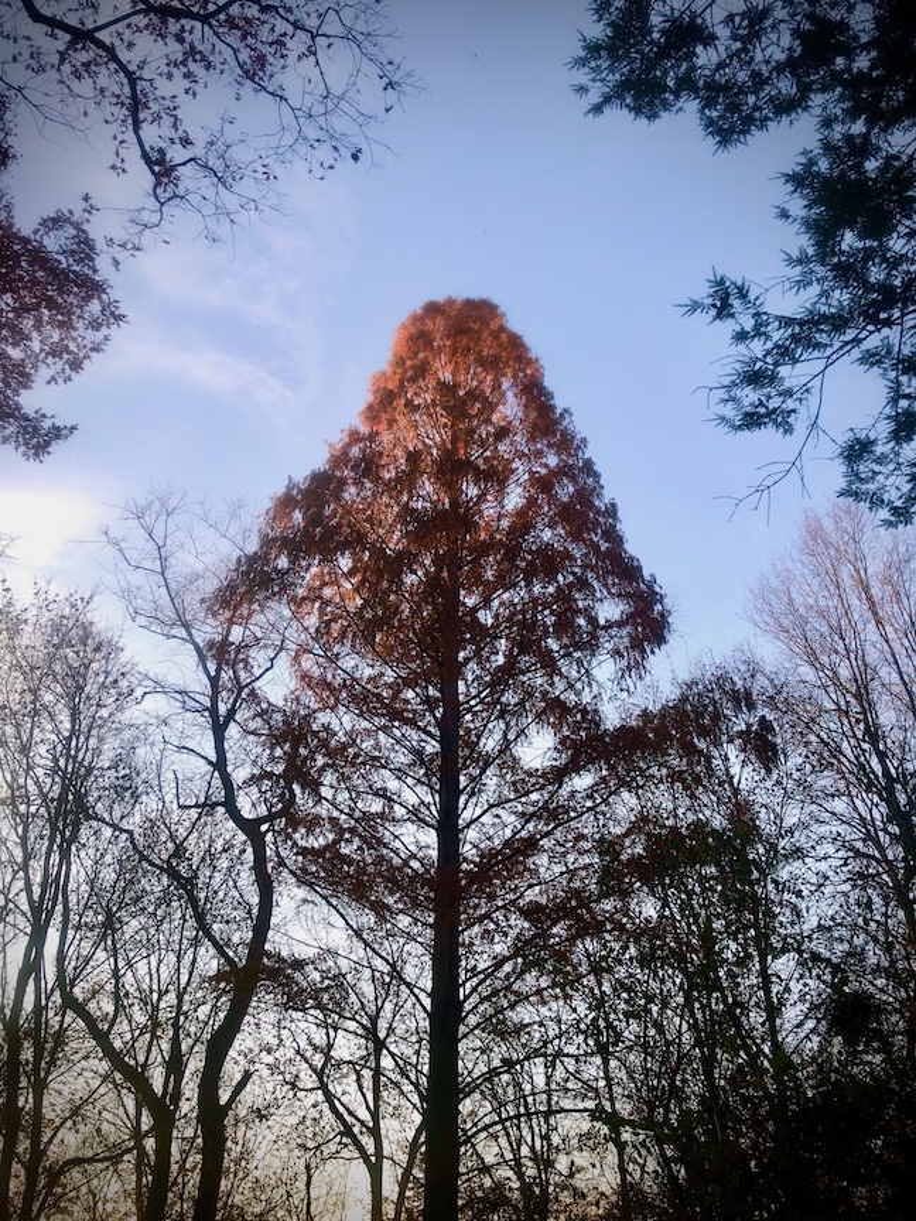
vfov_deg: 63.4
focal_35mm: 28
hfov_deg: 49.7
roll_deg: +0.9
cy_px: 610
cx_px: 458
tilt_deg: +39.5
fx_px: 988
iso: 20
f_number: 1.8
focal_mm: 4
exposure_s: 1/158
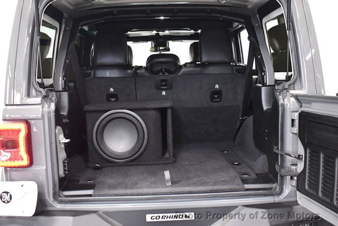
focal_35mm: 36
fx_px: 338
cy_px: 113
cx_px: 169
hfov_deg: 53.1
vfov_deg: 36.9
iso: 4000
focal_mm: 18
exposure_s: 1/60
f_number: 3.5
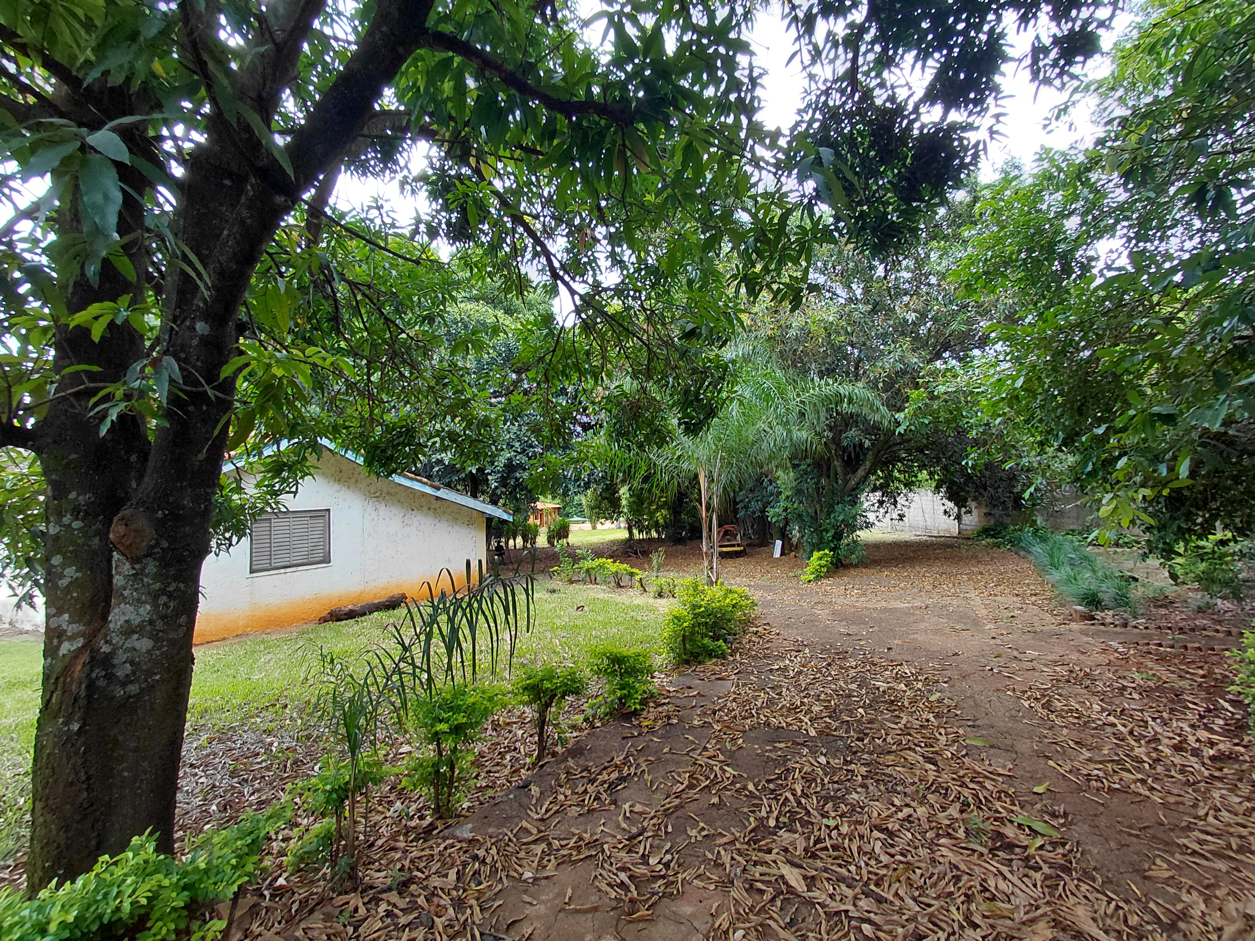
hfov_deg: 94.5
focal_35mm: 16
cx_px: 628
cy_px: 470
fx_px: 580
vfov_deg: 78.1
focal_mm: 1.64
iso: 40
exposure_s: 1/156
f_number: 2.2
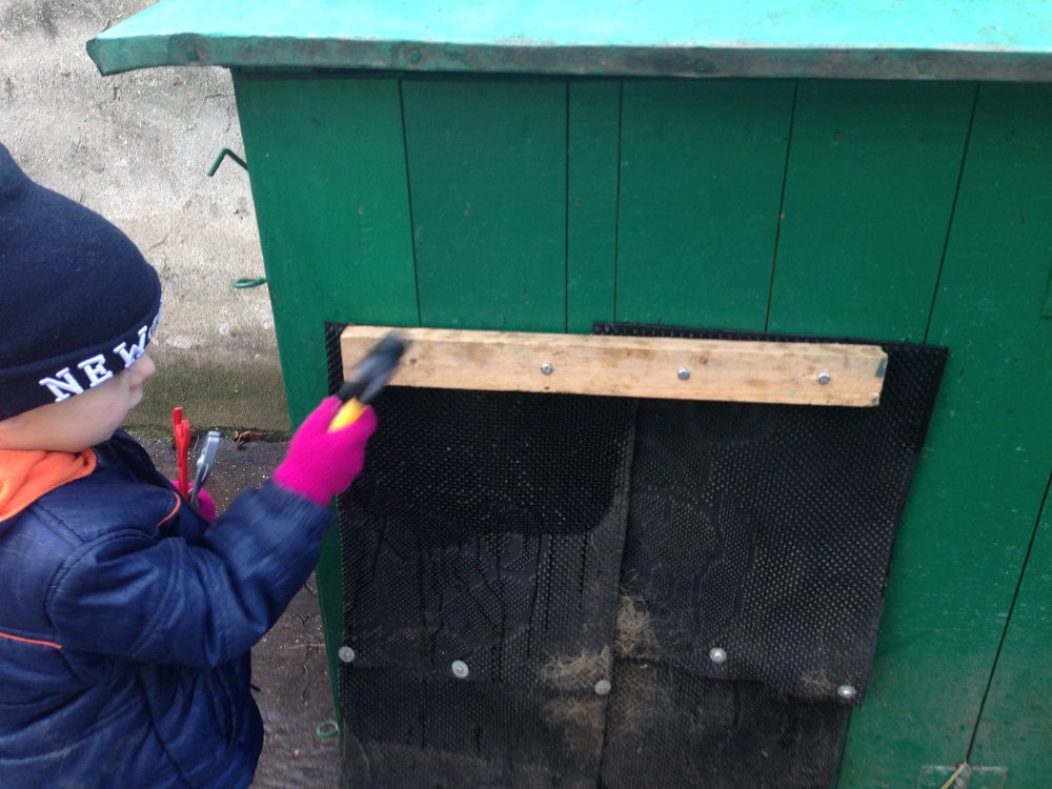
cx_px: 526
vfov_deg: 42.9
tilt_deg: -26.4
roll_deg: -1.4
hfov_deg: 55.4
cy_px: 394
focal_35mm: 33
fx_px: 1003
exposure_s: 1/60
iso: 64
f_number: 2.4
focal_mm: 4.12
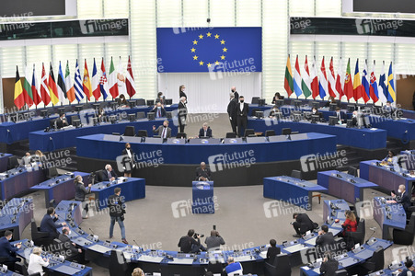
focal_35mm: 70
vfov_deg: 19.4
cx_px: 208
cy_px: 138
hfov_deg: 28.9
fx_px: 806
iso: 1000
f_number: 2.8
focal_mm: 70
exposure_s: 1/320
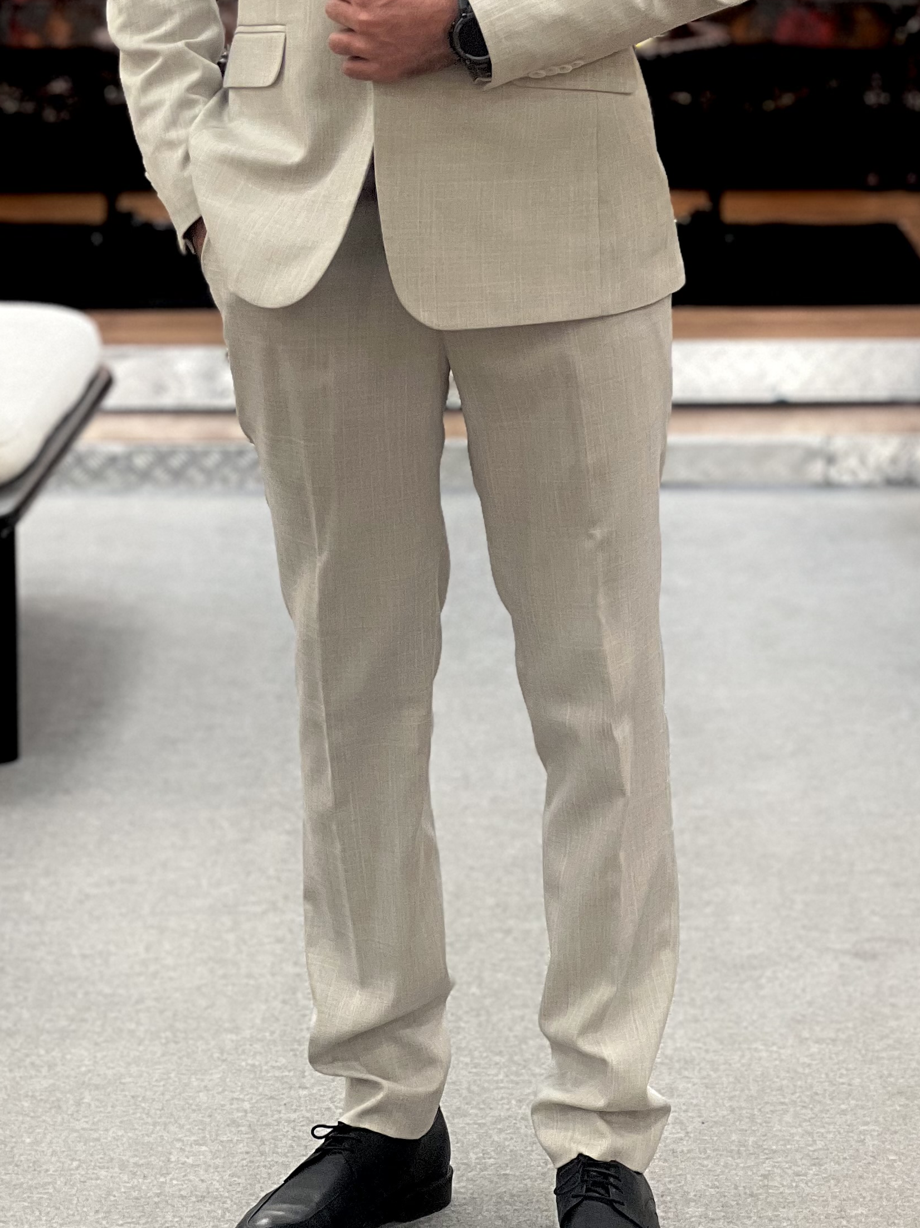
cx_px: 429
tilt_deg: -5.2
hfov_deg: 10.5
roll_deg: +0.0
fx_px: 4998
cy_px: 220
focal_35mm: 141
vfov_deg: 13.9
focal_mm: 9
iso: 200
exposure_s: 1/100
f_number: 2.8
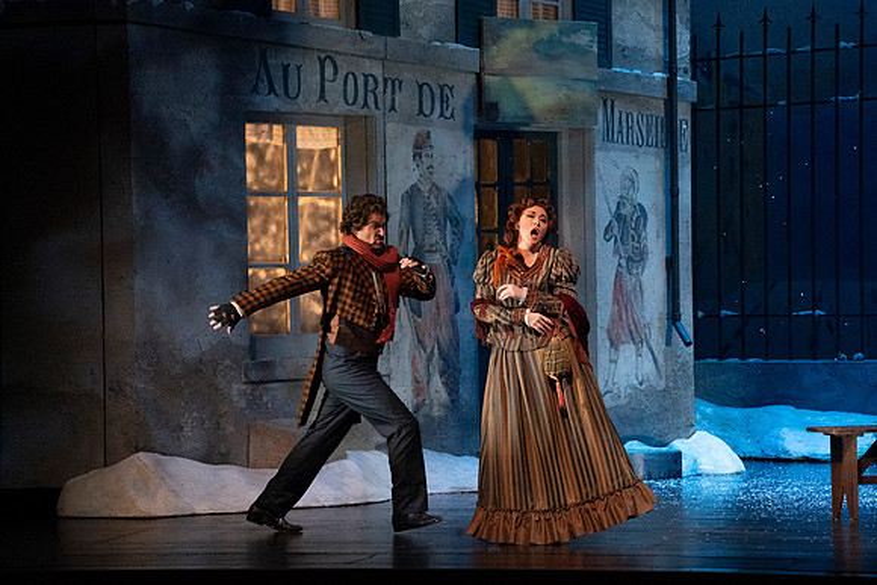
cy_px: 292
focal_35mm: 184
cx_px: 438
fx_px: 4483
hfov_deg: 11.2
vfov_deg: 7.5
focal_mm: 184
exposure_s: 1/320
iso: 20000
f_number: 11
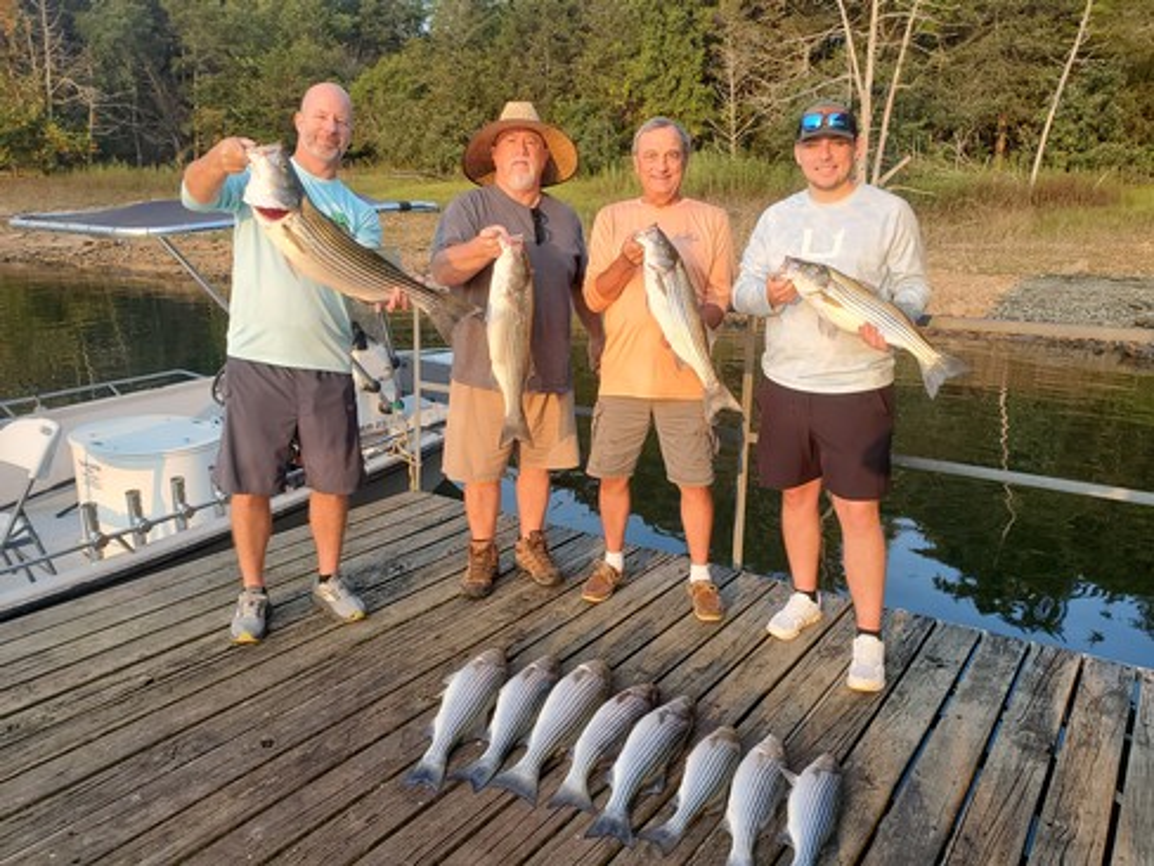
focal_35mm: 26
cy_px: 433
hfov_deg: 67.3
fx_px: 867
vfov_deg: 53.1
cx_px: 577
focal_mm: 4.3
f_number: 2.4
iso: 50
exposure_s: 1/241
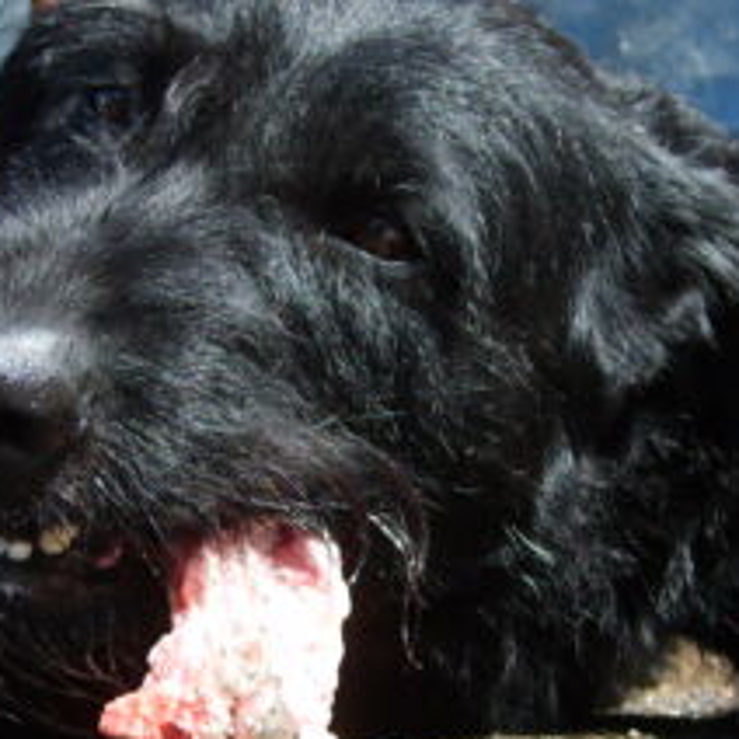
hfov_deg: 23.4
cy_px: 497
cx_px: 359
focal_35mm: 74
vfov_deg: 23.3
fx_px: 1787
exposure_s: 1/350
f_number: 2.8
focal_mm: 5.8
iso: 50
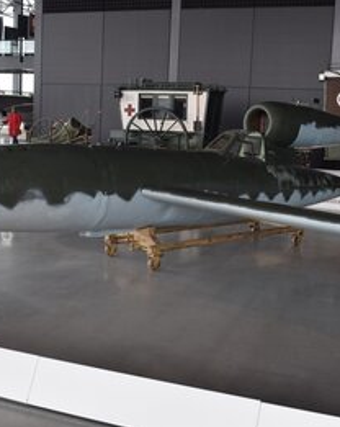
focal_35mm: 50
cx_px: 121
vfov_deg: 37.6
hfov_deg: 30.2
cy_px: 212
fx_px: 627
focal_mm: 23
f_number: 6.3
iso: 400
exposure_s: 1/160
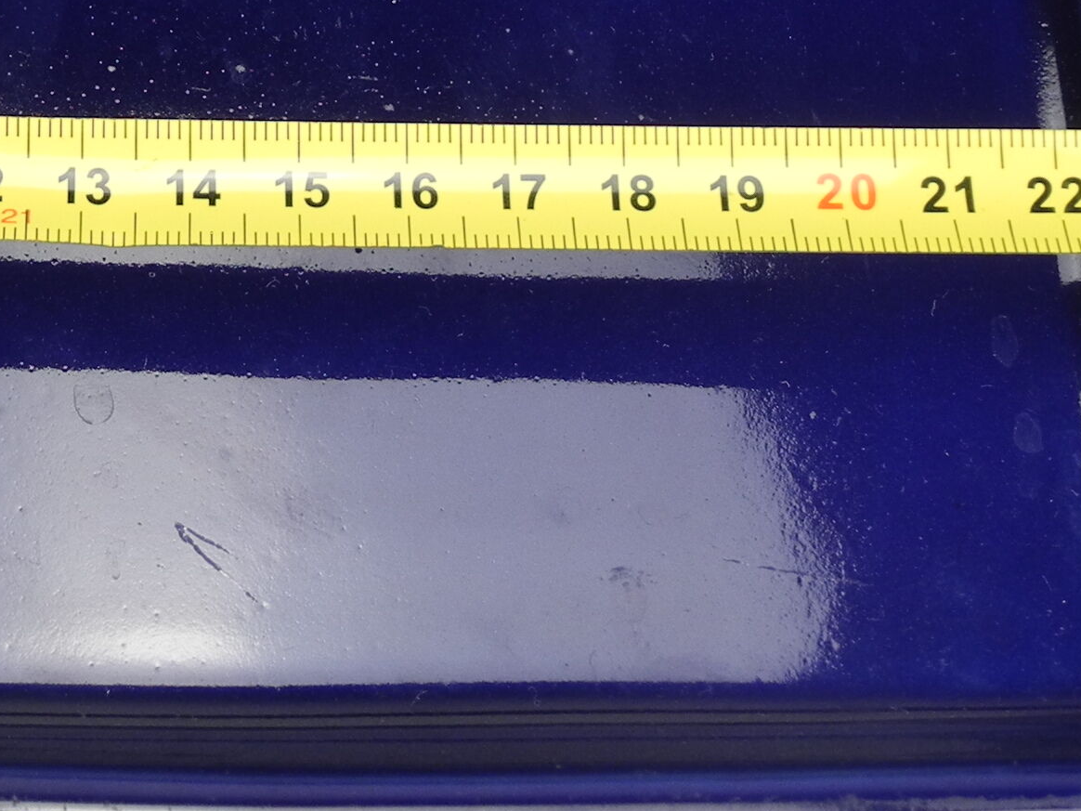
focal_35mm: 94
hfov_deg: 20.3
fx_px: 2935
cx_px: 51
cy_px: -240
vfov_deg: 15.0
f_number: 2.8
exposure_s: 1/66.6
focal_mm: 6.4
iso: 100
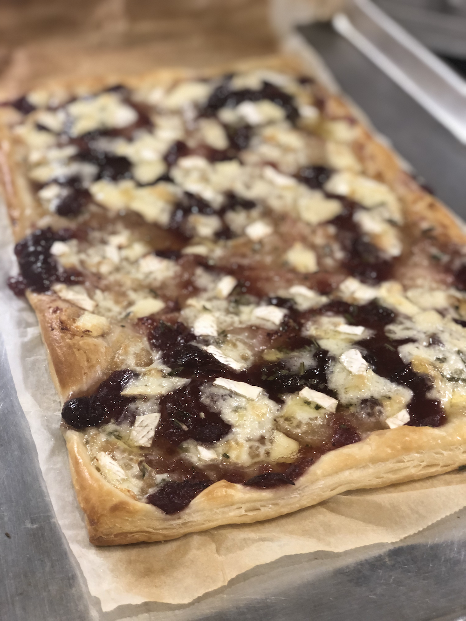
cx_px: 233
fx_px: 933
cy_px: 310
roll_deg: -4.7
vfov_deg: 36.8
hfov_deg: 28.0
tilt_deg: -38.1
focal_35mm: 52
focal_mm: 6
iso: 100
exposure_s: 1/30
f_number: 2.4
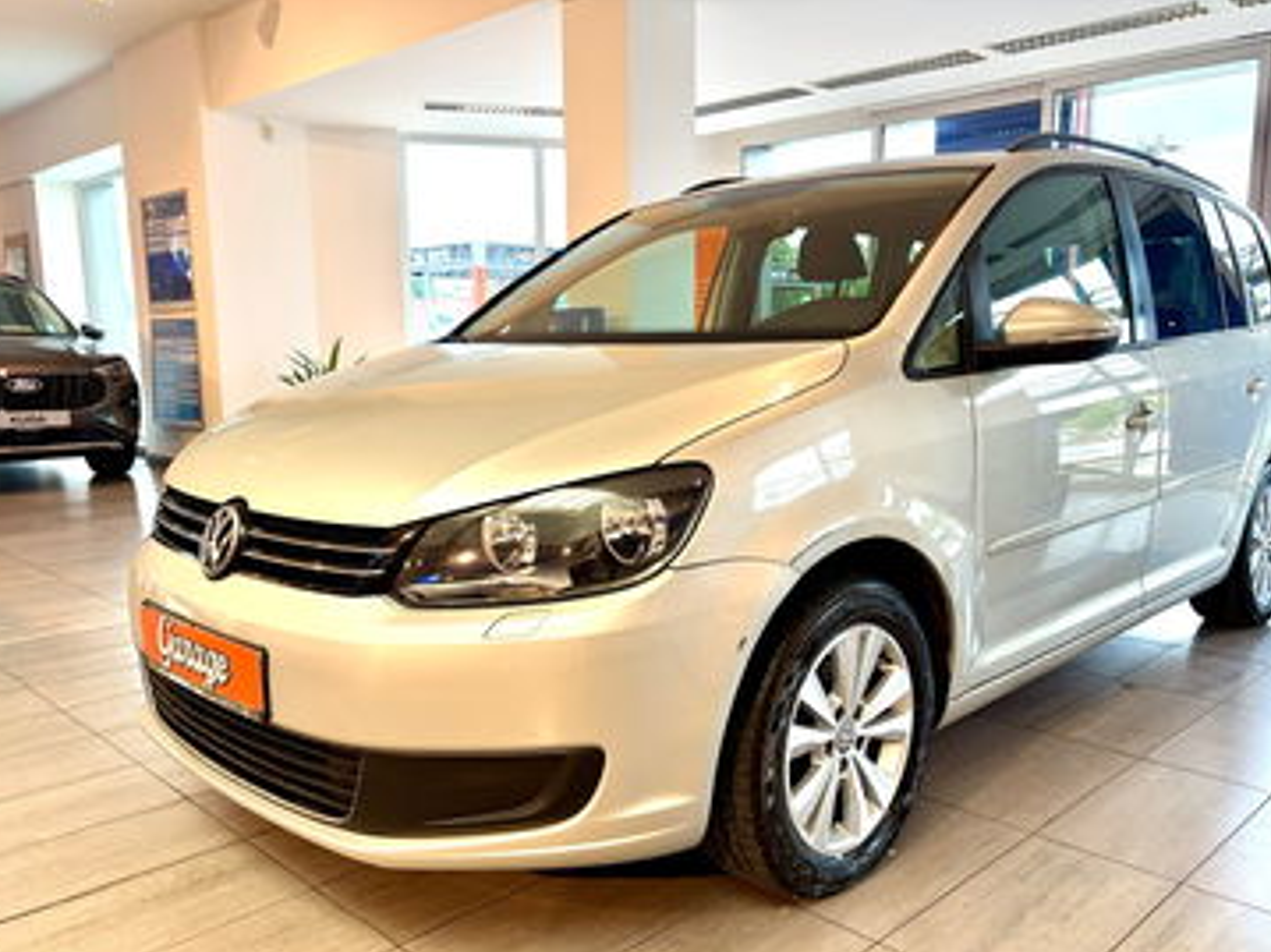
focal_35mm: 29
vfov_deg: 48.1
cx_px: 651
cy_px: 524
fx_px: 1064
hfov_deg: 61.7
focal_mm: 5.96
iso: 125
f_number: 1.6
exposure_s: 1/122
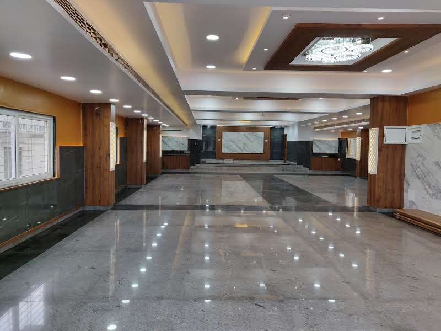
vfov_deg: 54.9
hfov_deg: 69.4
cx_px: 220
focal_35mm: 25
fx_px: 318
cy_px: 166
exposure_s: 1/153
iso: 100
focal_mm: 4.25
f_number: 1.7
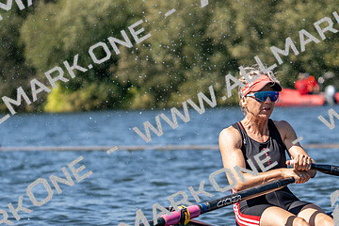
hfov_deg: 5.7
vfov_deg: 3.8
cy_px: 145
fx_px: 3418
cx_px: 250
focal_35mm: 363
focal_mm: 225
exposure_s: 1/2000
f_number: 5.6
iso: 320
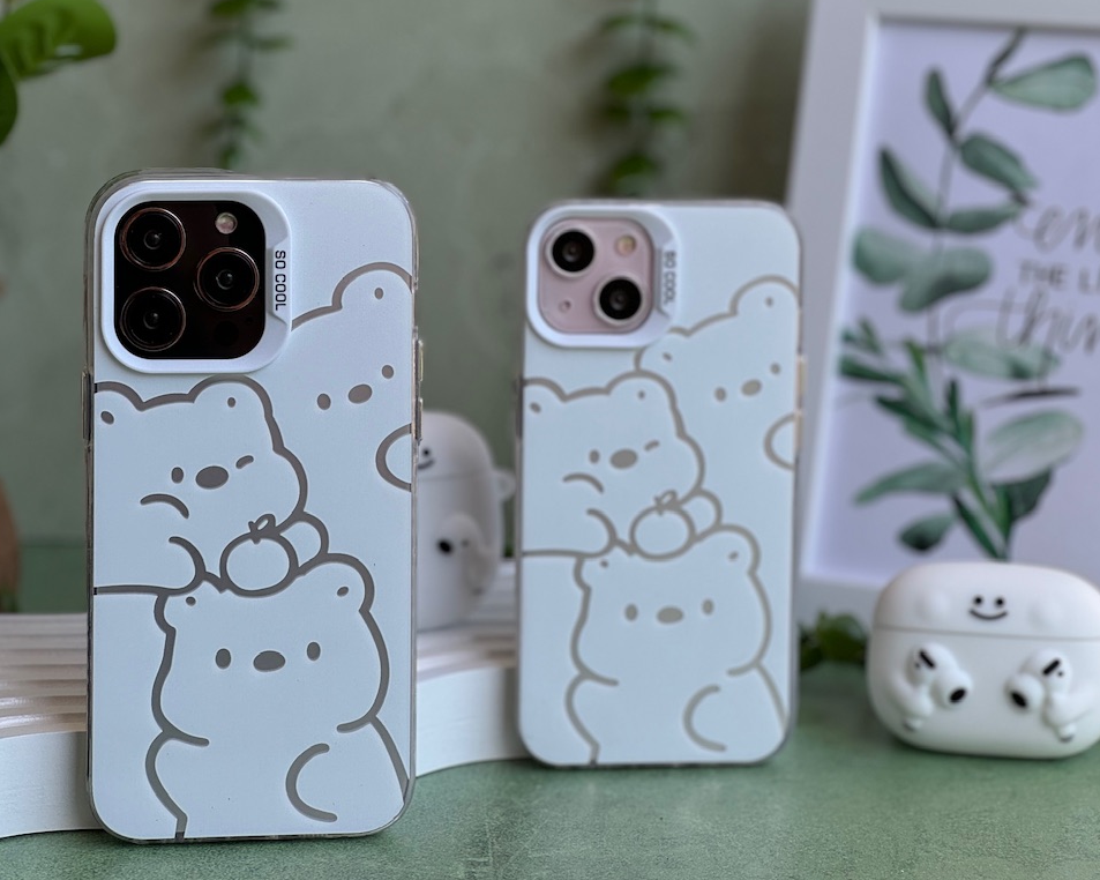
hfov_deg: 19.0
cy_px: 224
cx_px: 553
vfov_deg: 15.2
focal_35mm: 101
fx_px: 3287
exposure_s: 1/130
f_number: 2.8
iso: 25
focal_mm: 9
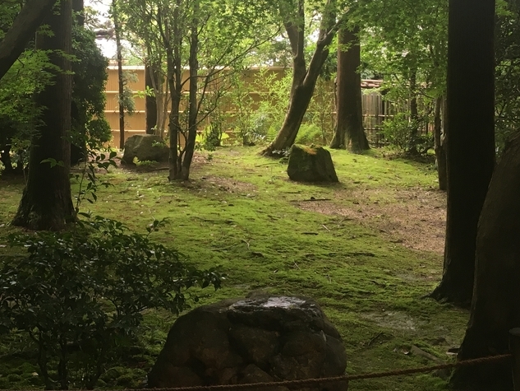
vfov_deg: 25.9
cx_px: 168
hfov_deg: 34.6
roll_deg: +1.3
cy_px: 54
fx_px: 826
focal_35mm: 55
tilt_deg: +0.7
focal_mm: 4.15
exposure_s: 1/30
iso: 50
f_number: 2.2
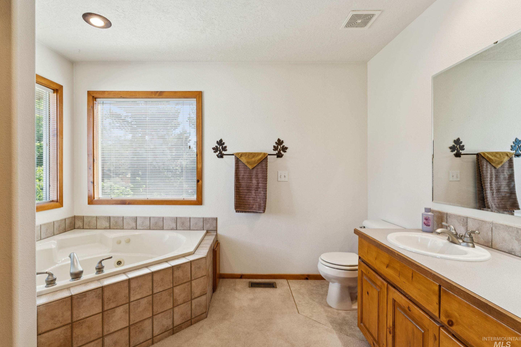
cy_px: 173
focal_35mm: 17
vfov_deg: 71.3
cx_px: 246
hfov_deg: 94.0
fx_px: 242
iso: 400
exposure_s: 1/13
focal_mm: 15.7
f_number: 13
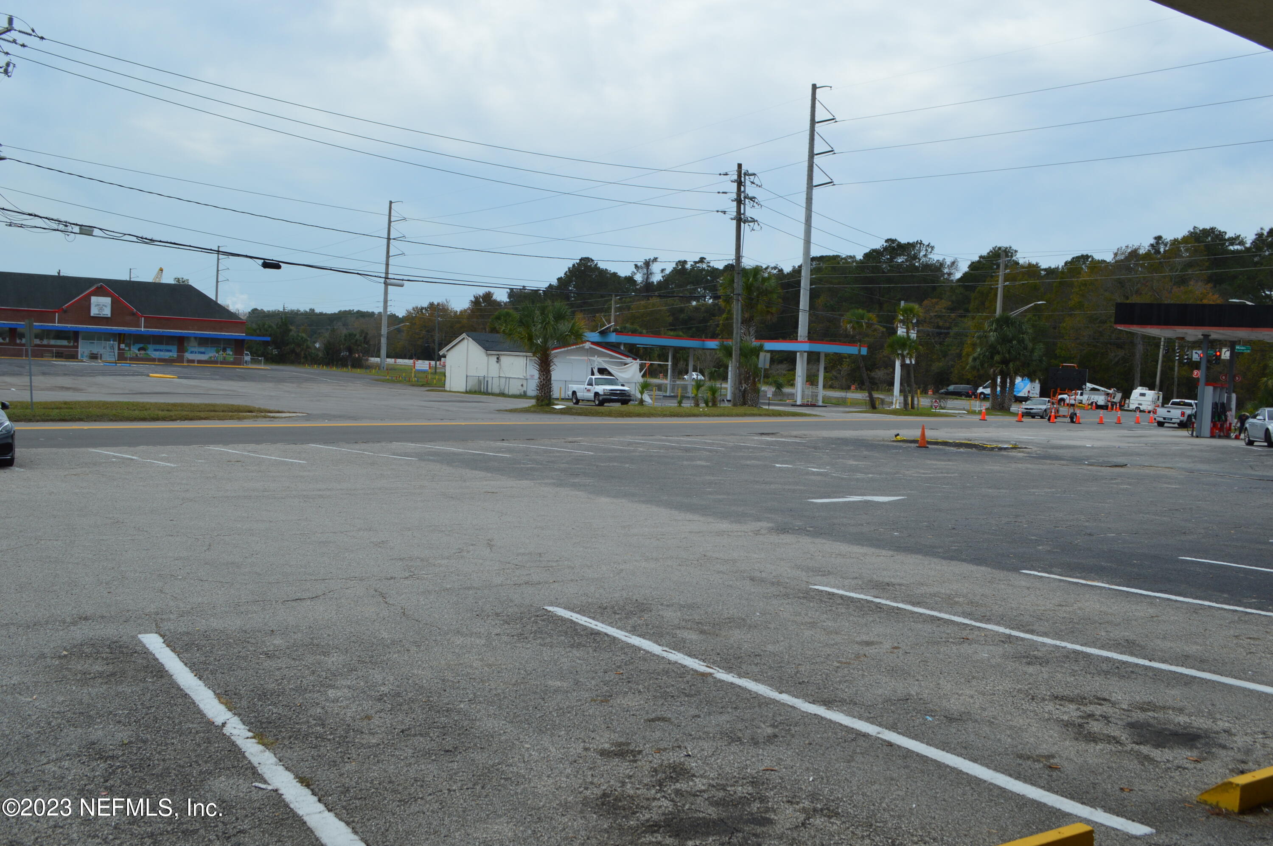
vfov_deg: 39.9
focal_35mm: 33
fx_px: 1166
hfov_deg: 57.3
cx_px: 636
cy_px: 423
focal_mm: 22
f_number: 8
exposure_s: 1/250
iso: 100
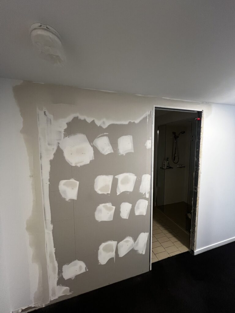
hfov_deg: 89.9
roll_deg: +0.3
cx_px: 118
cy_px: 156
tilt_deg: -4.3
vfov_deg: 106.2
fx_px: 118
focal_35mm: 13
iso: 200
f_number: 1.8
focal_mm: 1.57
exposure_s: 1/50
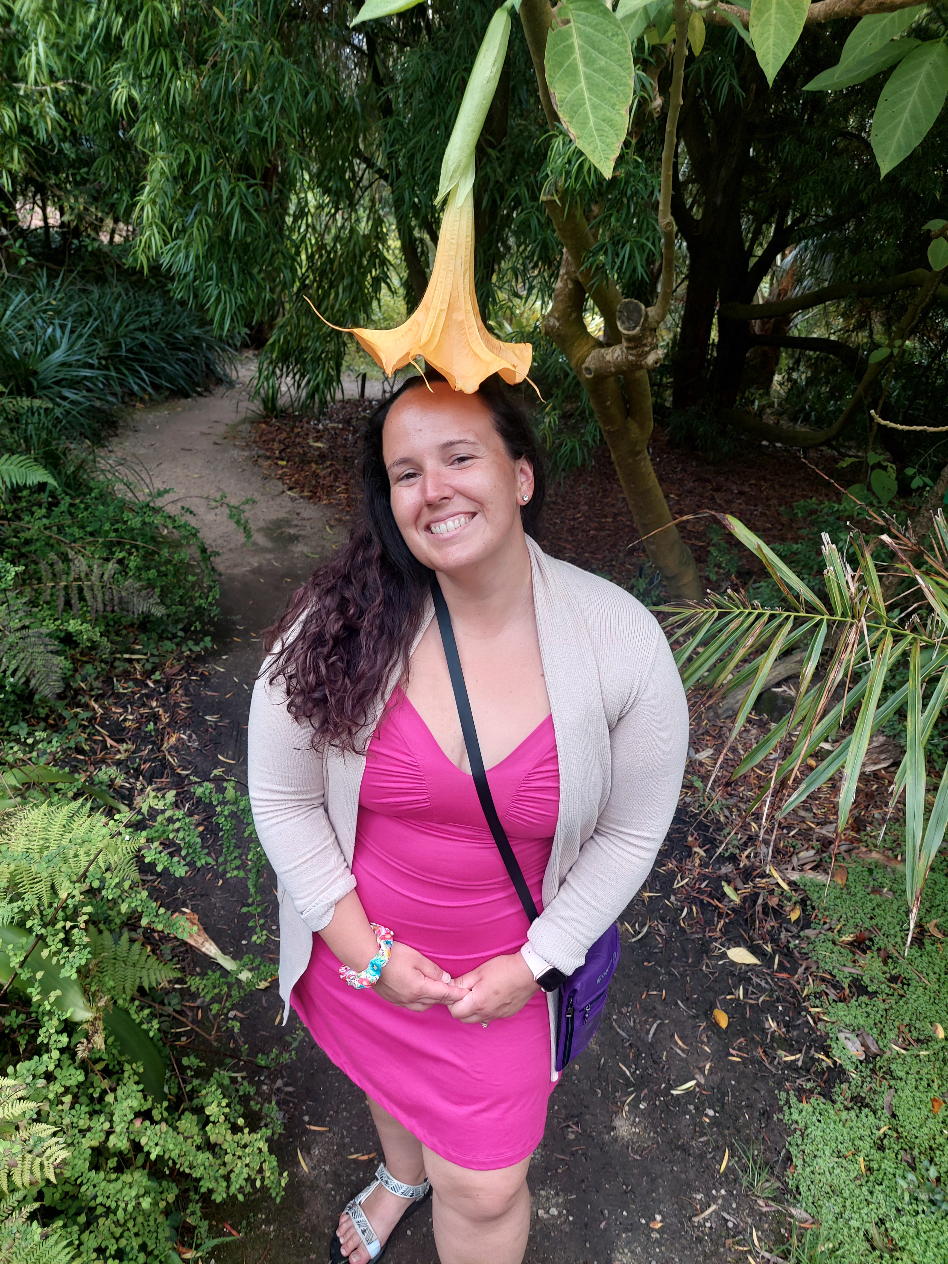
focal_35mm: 24
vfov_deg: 71.6
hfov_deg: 56.8
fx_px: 876
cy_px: 632
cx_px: 474
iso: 64
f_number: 1.8
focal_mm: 5.23
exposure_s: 1/100
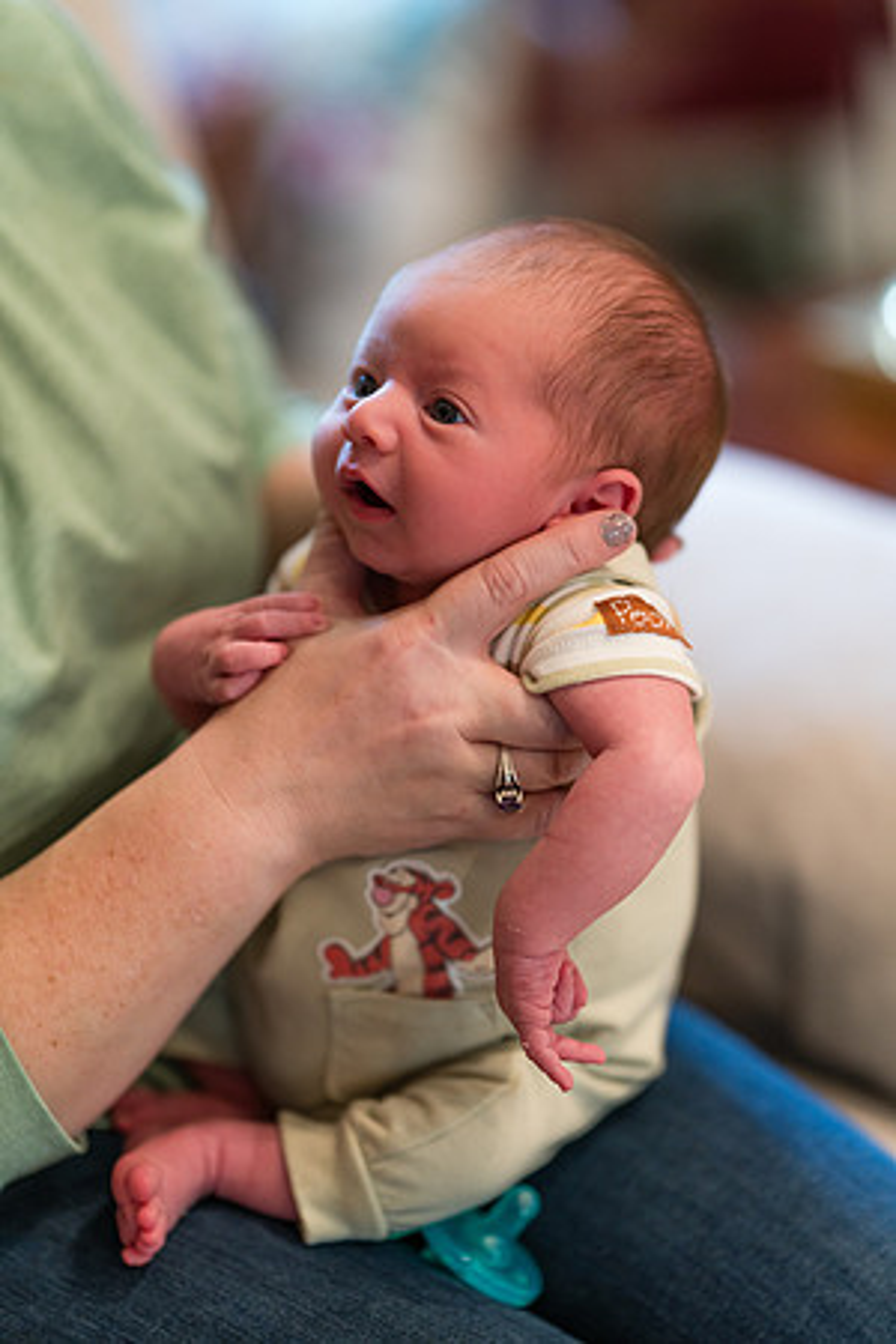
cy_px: 672
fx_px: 3920
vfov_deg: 19.5
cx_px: 448
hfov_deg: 13.0
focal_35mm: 105
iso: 500
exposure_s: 1/160
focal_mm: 105
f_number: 1.4
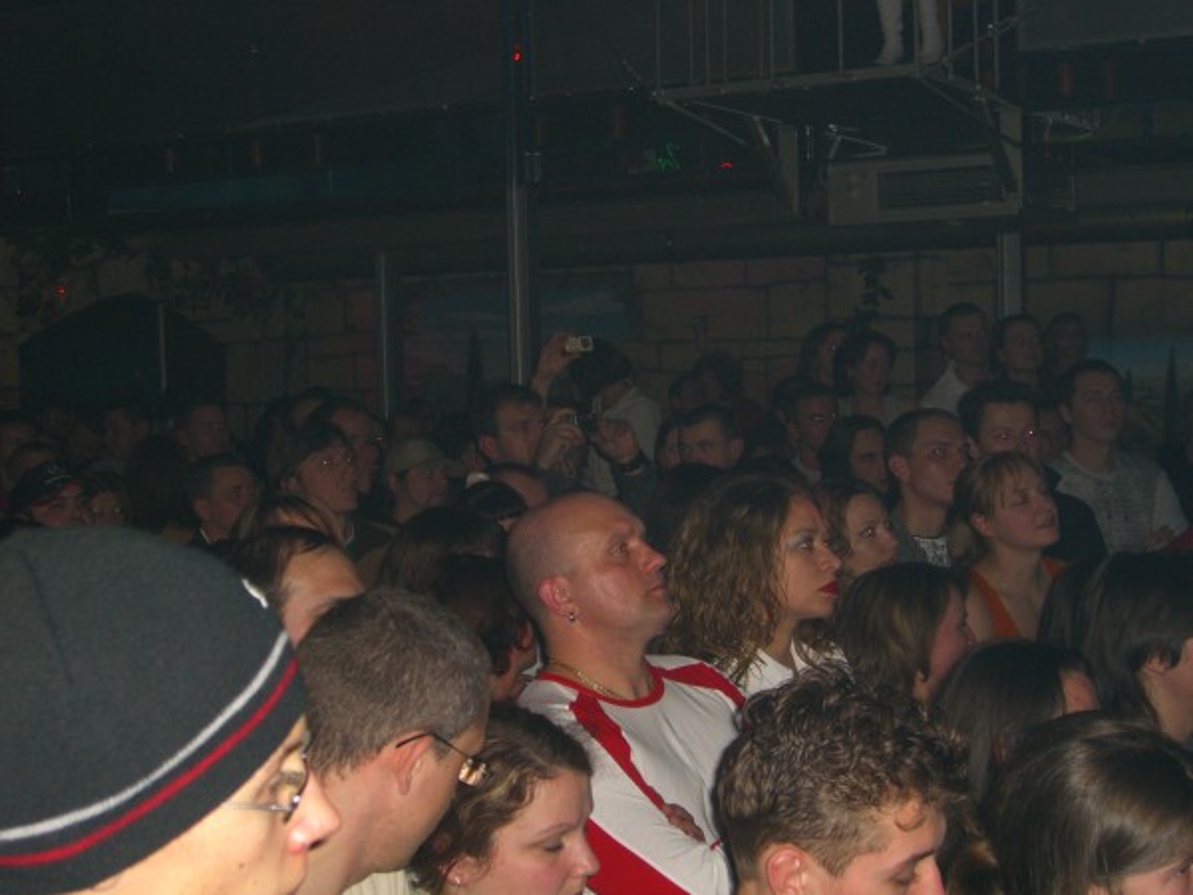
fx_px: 1964
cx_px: 596
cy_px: 448
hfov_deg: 33.8
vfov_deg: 25.7
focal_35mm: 57
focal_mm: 11.8
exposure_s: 1/60
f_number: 3.6
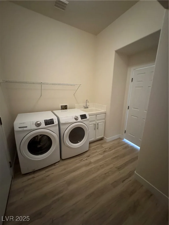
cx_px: 84
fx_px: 91
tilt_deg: -13.5
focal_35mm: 14
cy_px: 112
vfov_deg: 102.1
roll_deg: -1.0
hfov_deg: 85.7
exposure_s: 1/40
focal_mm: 2.22
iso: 1250
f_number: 2.2
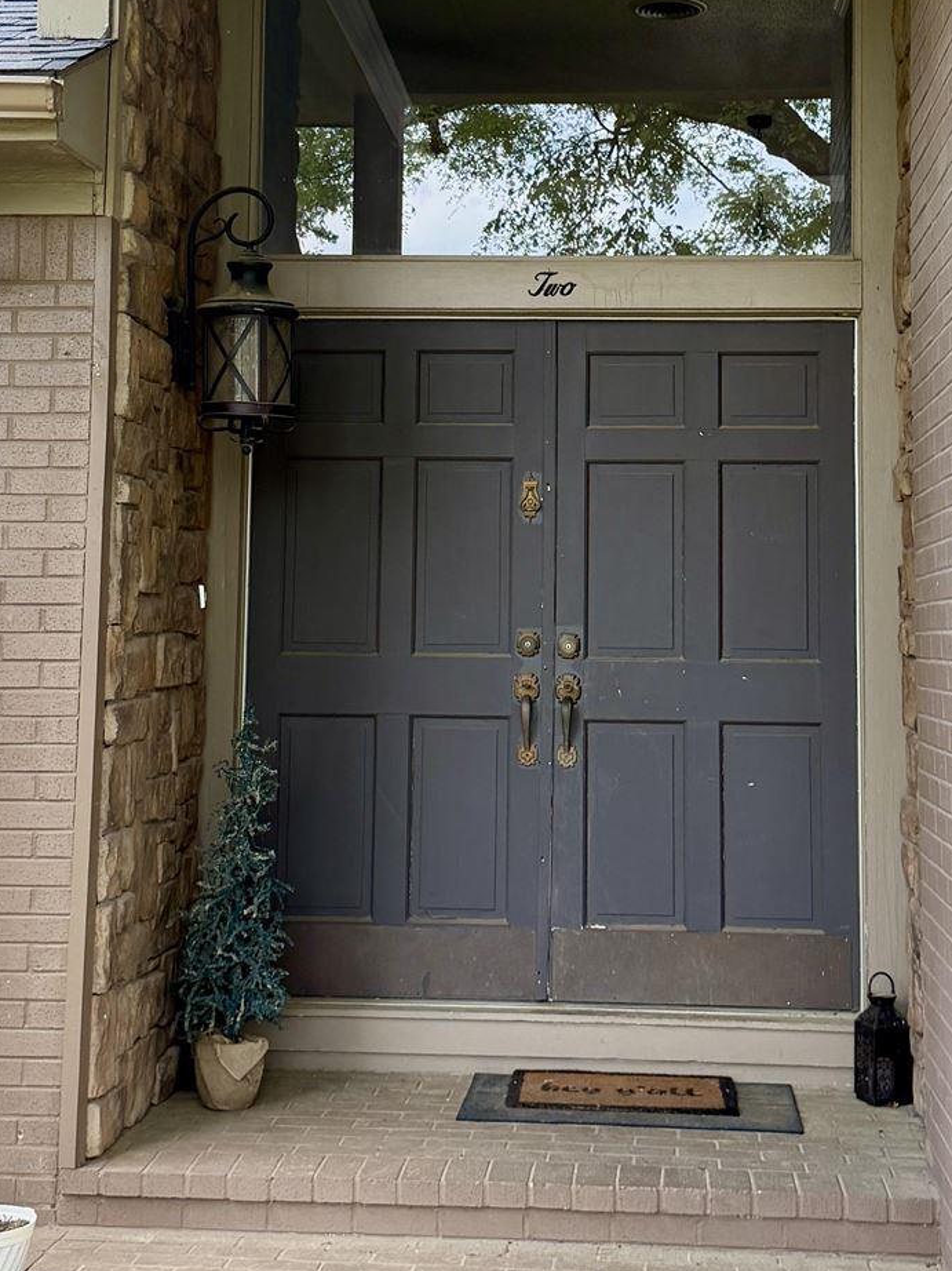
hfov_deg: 24.4
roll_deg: -0.8
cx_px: 521
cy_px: 382
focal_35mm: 60
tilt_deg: +6.2
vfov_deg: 31.8
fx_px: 2201
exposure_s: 1/532
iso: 100
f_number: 1.78
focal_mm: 6.76
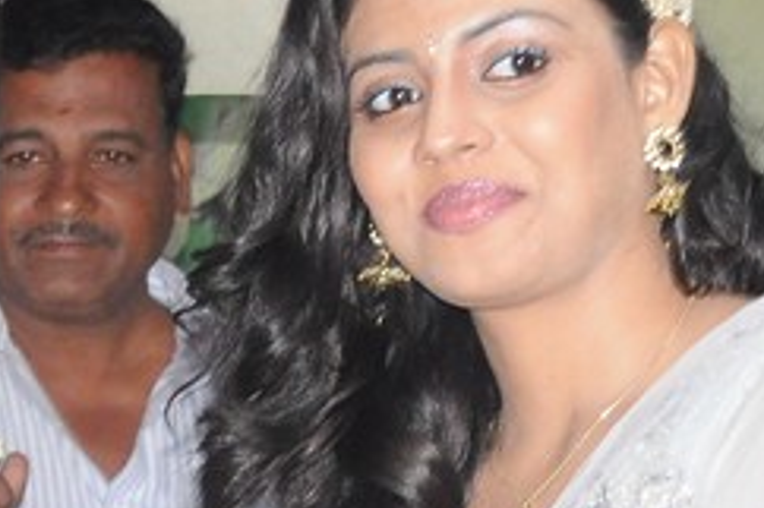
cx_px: -518
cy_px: 716
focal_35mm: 254
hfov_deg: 7.9
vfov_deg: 5.4
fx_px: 5387
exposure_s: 1/125
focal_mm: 40
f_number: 11
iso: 1250
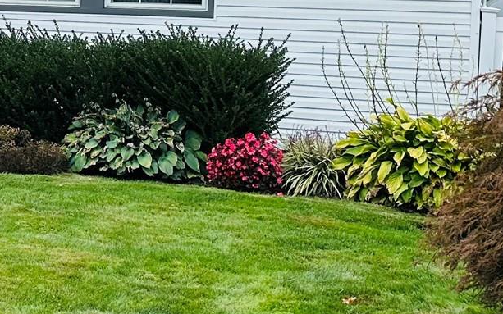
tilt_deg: -0.6
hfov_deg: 22.9
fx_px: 1165
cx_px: -54
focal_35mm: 85
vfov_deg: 15.2
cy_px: 33
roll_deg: -2.3
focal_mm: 6.86
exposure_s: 1/1083
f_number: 1.78
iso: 80
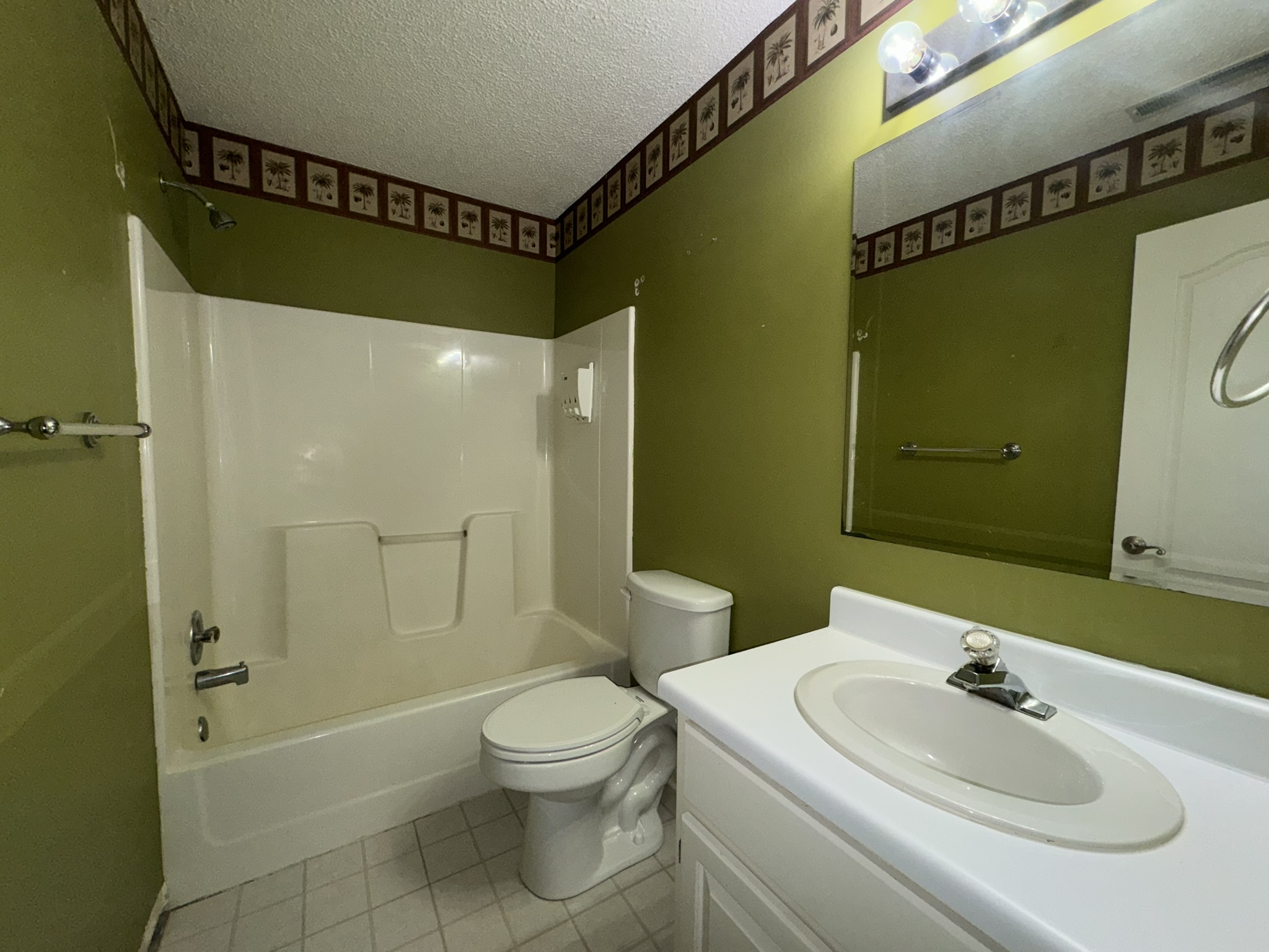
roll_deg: -0.6
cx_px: 634
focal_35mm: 14
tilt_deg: -4.3
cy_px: 476
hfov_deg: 102.1
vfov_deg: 85.7
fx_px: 513
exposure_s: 1/65
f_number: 2.2
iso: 80
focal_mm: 2.22
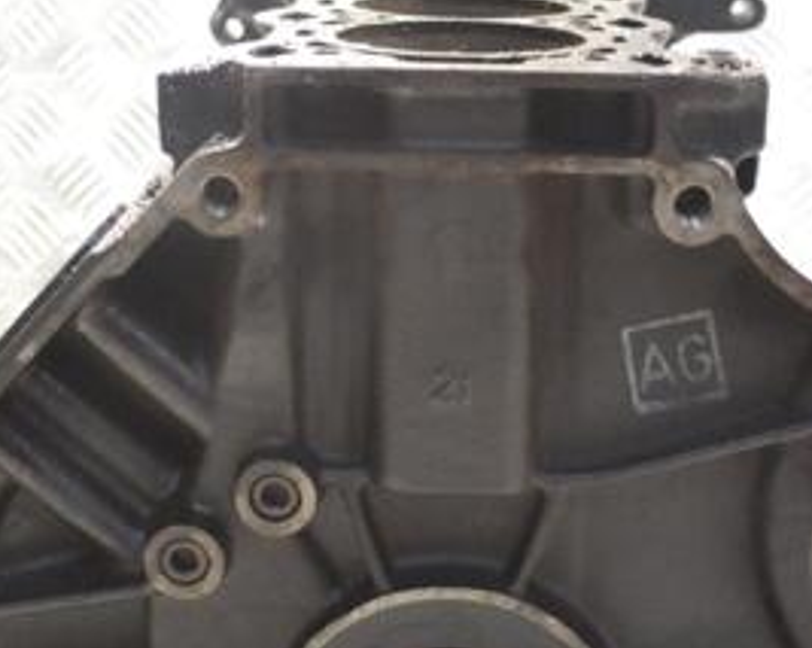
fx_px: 1824
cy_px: 405
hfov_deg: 25.1
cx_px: 459
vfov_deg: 20.1
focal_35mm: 76
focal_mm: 24
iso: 3200
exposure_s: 1/100
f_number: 5.6
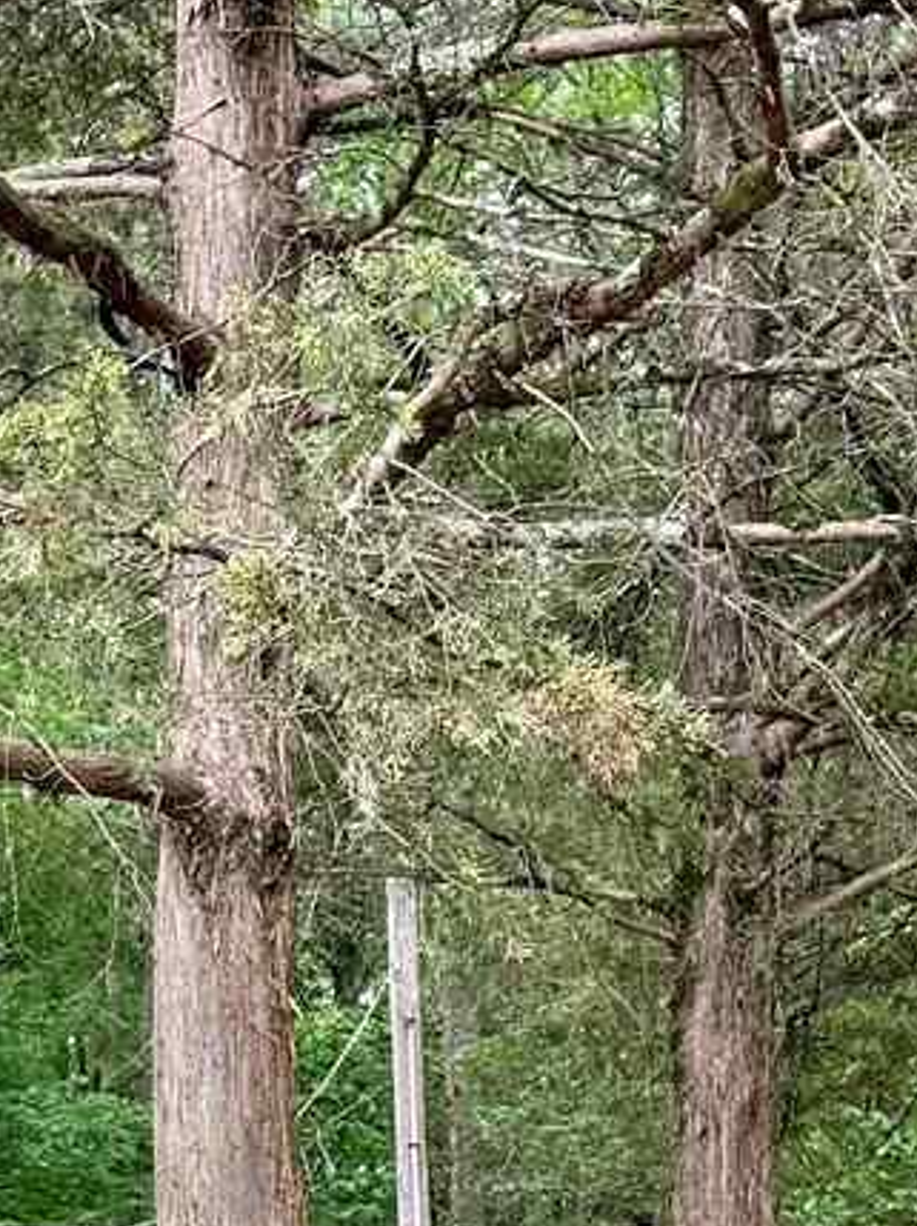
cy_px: 1352
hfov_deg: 11.5
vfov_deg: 14.9
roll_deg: +0.8
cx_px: 386
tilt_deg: +1.0
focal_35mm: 129
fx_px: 4563
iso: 64
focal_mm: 6.76
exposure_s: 1/276
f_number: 1.78
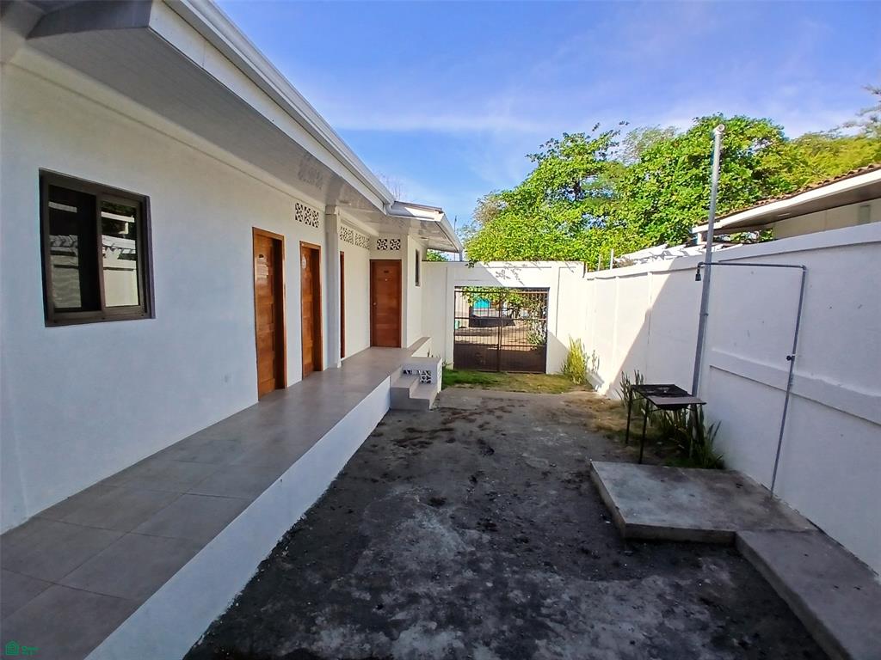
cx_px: 440
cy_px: 330
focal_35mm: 17
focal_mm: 1.4
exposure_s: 1/714
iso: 50
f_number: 2.2
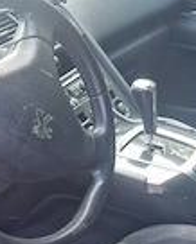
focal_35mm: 66
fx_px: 478
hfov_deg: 22.6
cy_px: 214
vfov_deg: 27.8
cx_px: 20
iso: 64
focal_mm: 6.4
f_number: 1.8
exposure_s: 1/182
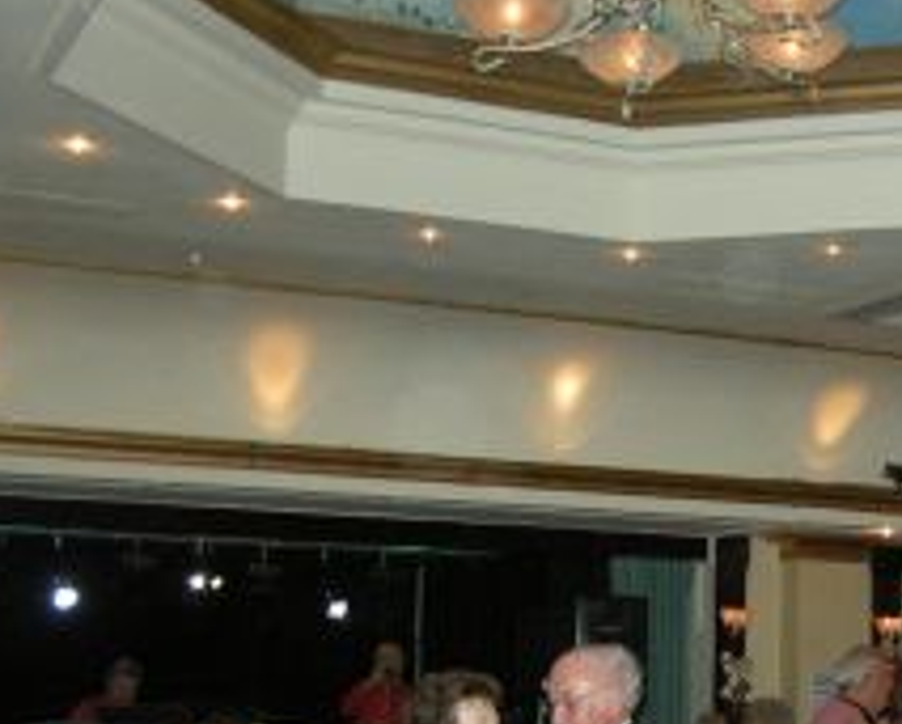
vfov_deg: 20.5
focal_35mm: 73
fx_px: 1951
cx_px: 809
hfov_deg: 25.2
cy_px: 686
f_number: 2.7
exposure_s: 1/60
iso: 377
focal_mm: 7.5
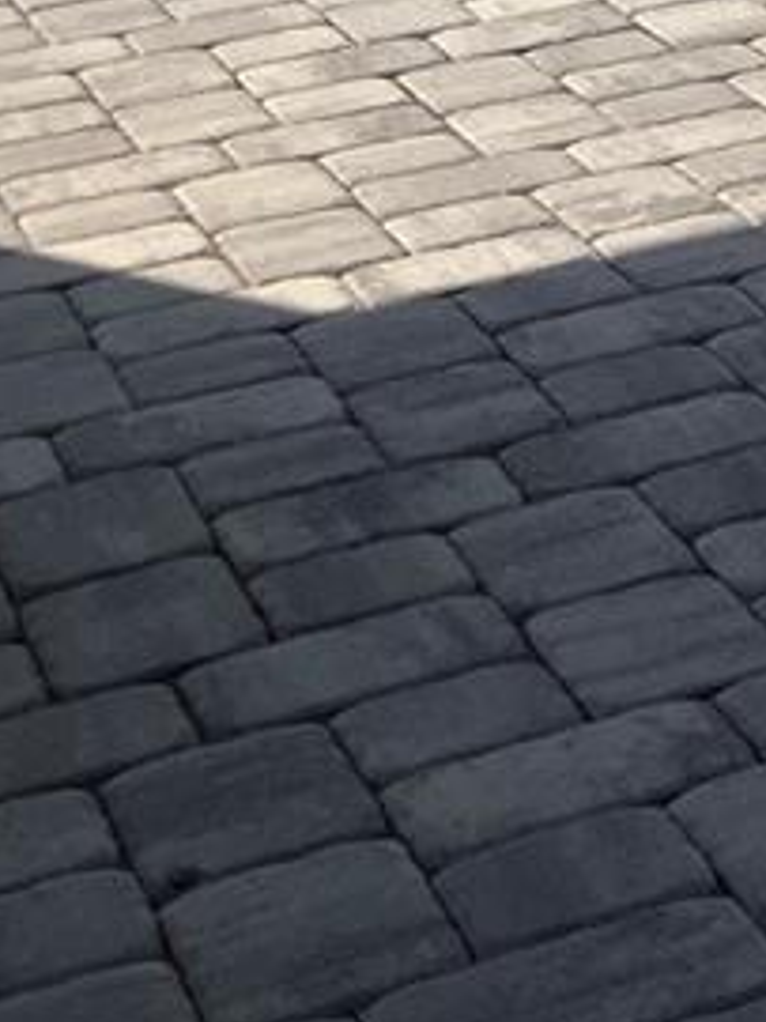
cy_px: -796
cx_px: 1660
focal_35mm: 124
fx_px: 3661
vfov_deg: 14.1
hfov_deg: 10.7
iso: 32
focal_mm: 3.99
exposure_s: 1/3472
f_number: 1.8
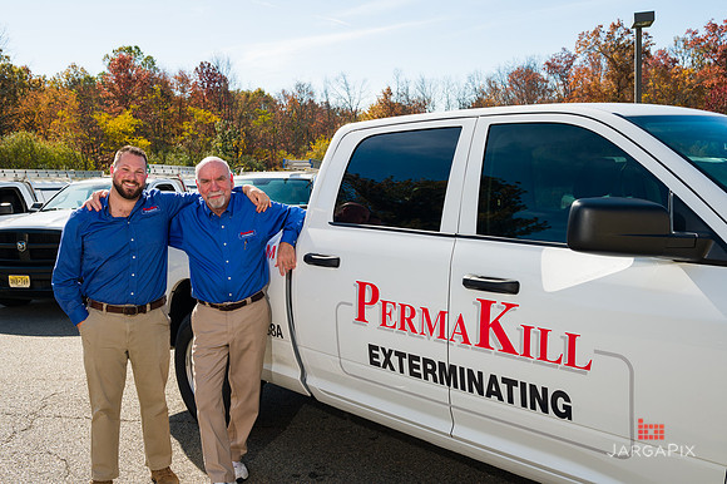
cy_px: 242
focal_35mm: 34
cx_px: 364
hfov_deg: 55.7
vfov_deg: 38.7
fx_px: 688
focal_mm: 34
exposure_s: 1/200
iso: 100
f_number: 11
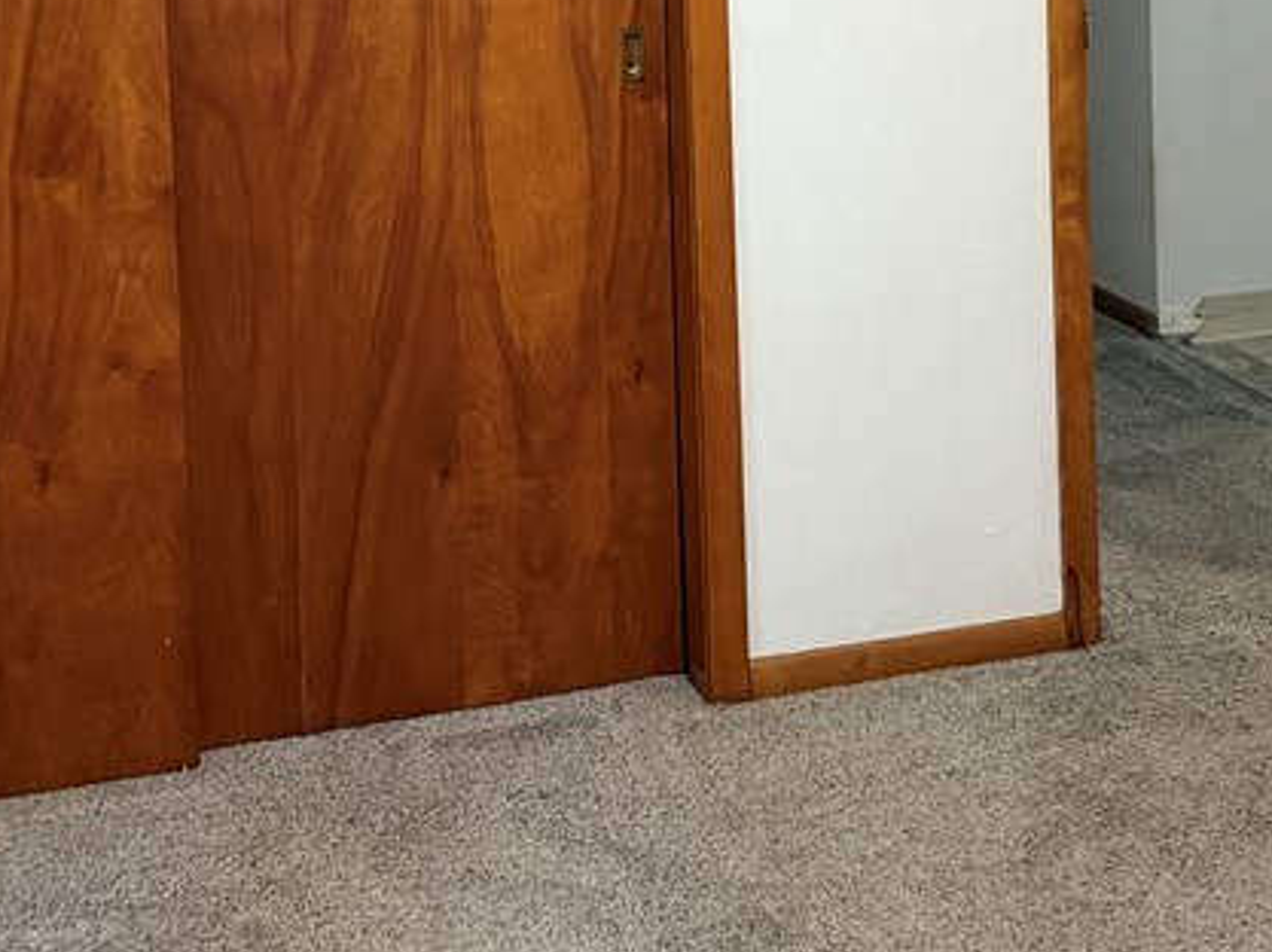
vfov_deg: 23.0
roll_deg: +1.3
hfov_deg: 32.7
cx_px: 595
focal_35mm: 59
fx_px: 2166
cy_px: -146
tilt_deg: -4.9
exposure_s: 1/60
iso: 500
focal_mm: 6.76
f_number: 1.78
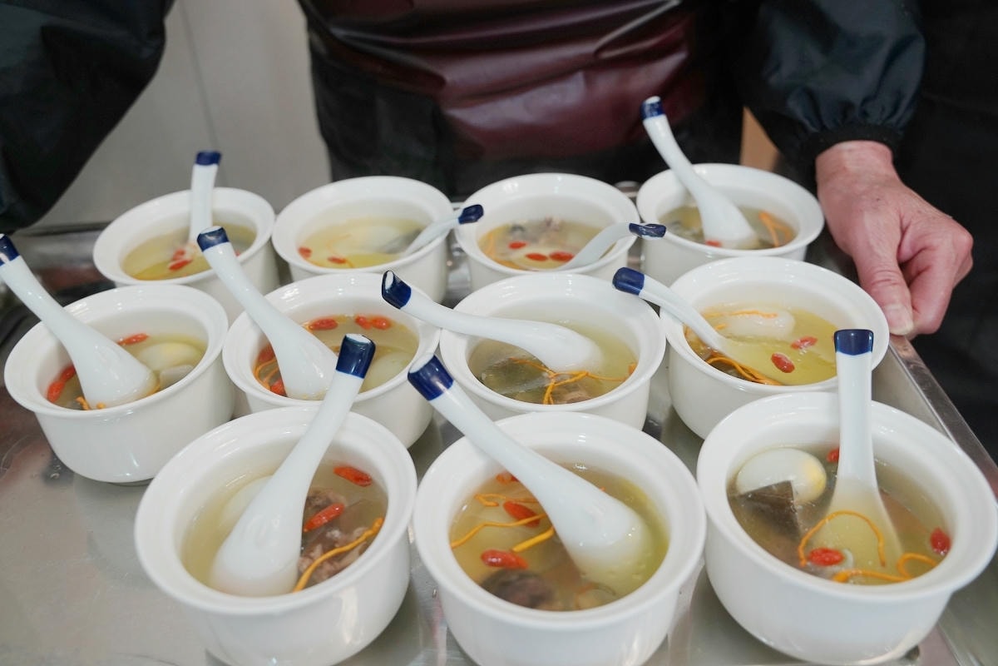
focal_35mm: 28
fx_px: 776
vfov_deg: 46.4
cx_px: 499
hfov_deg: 65.5
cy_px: 333
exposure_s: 1/60
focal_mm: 28
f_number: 4
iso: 800
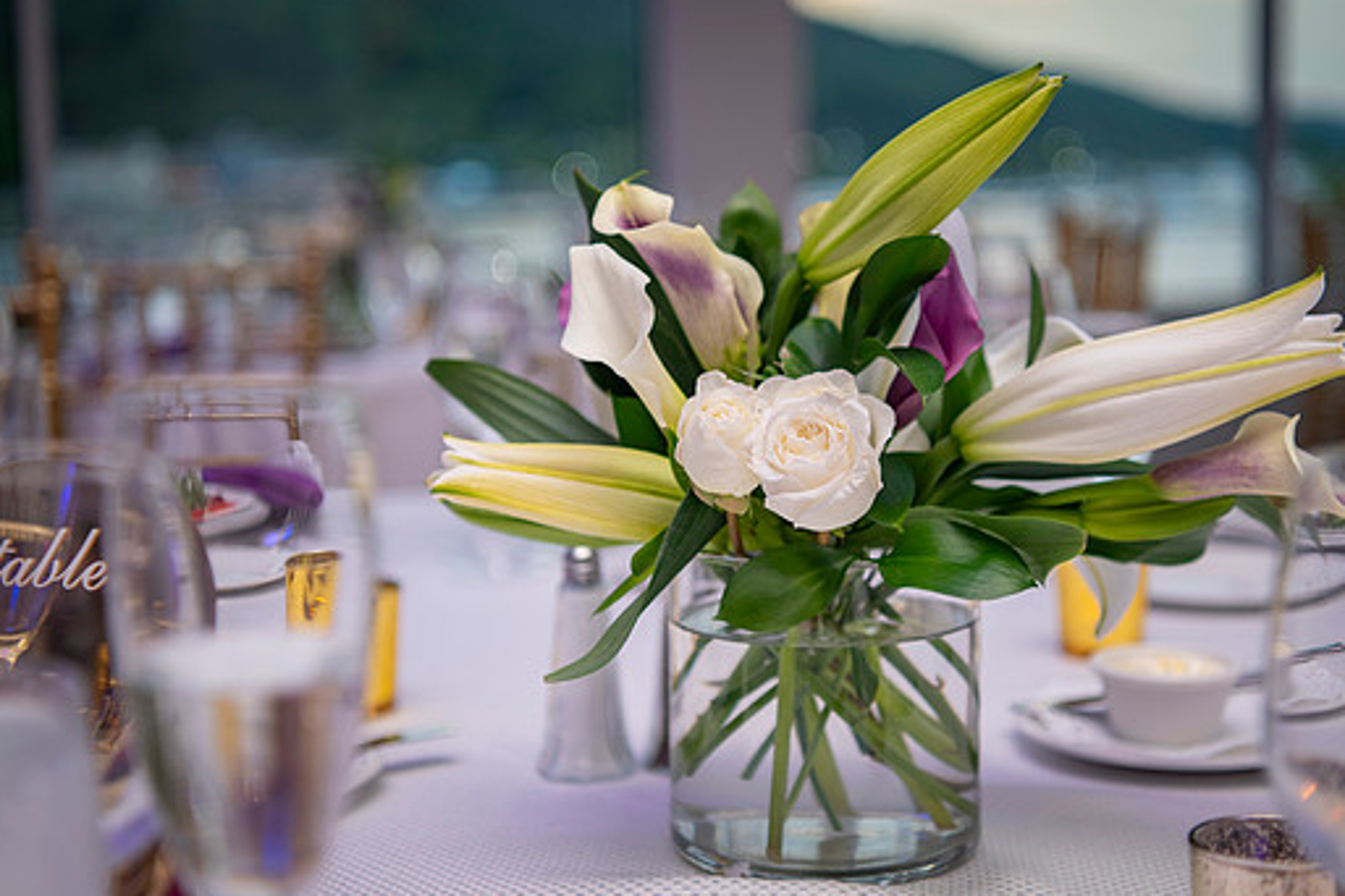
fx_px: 2204
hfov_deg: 33.9
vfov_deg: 23.0
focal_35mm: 59
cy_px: 441
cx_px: 731
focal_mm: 50
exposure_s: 1/400
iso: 800
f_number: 2.8
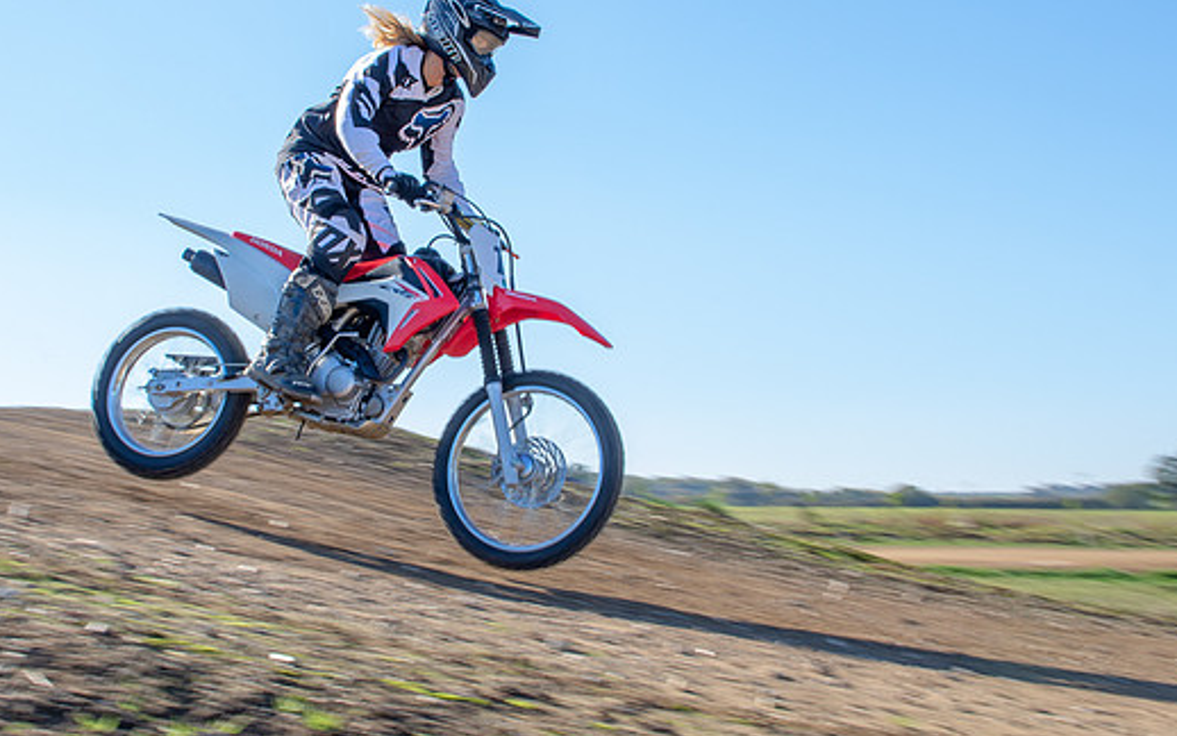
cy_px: 266
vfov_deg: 19.1
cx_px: 446
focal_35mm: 68
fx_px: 2182
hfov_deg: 30.1
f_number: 10
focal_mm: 32
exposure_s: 1/160
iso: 200
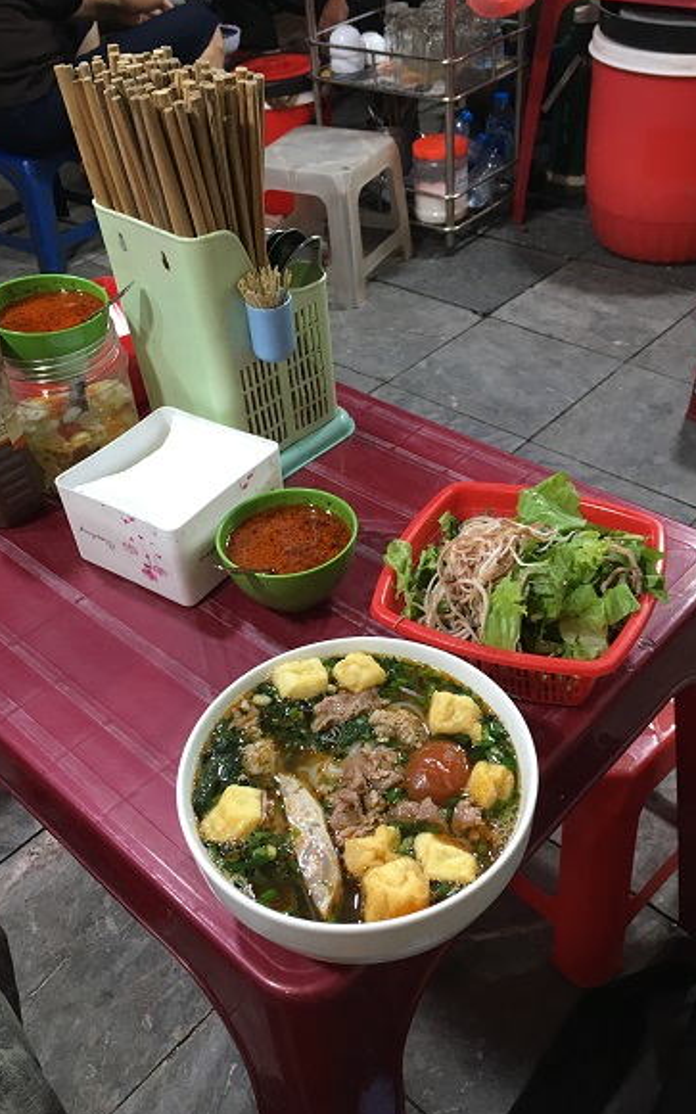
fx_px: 971
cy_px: 555
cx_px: 322
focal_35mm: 32
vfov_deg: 59.7
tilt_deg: -40.8
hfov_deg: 39.4
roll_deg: +6.3
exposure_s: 1/33
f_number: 2.2
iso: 100
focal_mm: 4.15
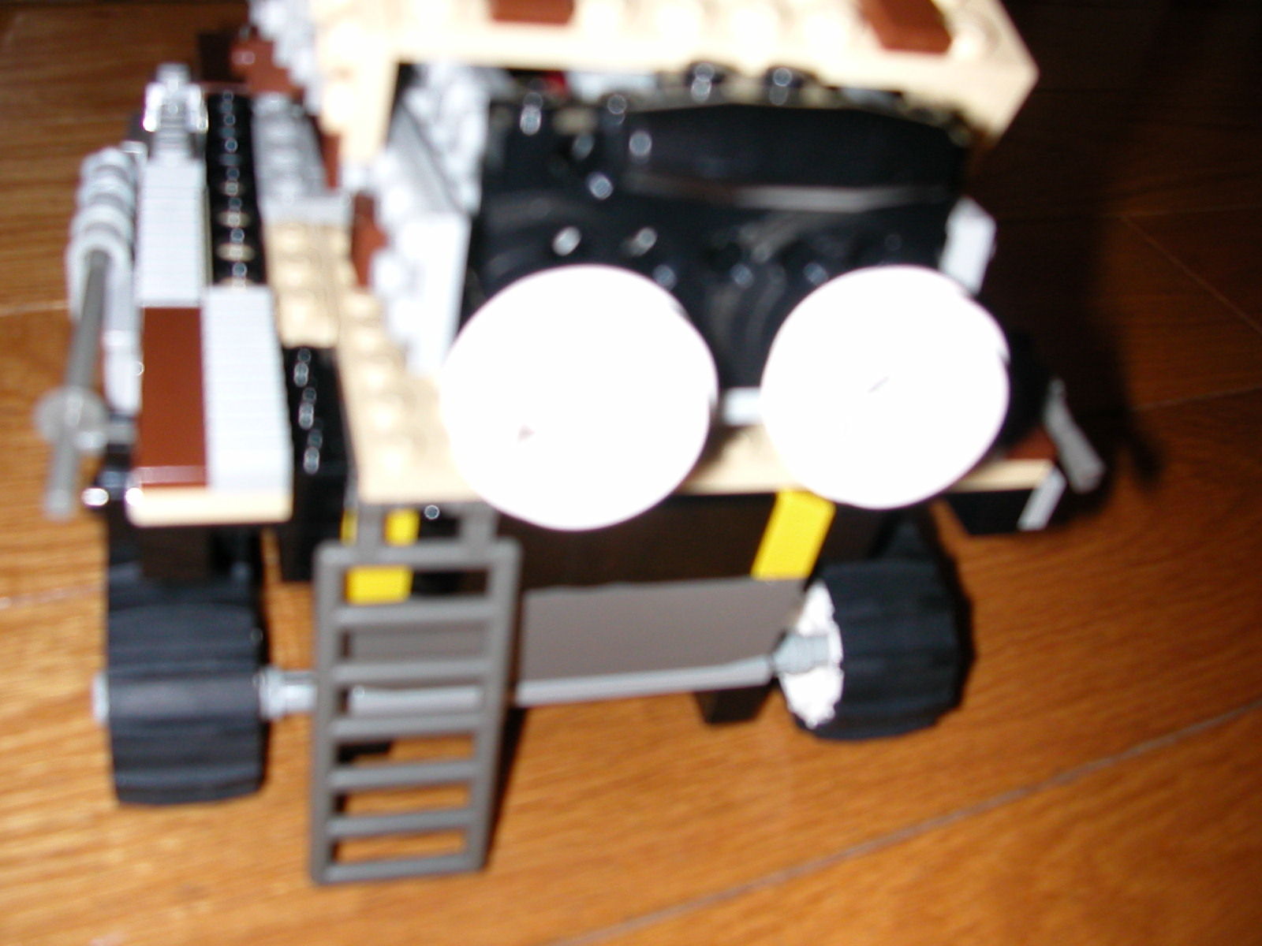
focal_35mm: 37
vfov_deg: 38.7
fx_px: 1349
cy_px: 473
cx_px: 631
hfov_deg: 50.1
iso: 100
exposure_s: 1/59.9
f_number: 2.7
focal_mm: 5.6
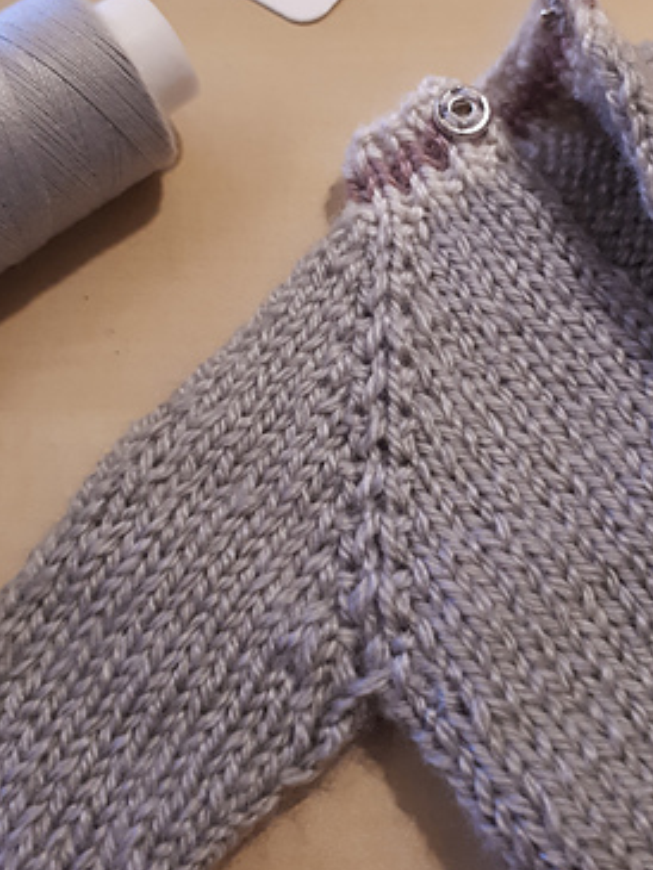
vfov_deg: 49.4
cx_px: 409
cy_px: 298
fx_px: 930
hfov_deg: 38.4
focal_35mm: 37
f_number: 1.9
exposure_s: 1/30
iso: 160
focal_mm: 3.6
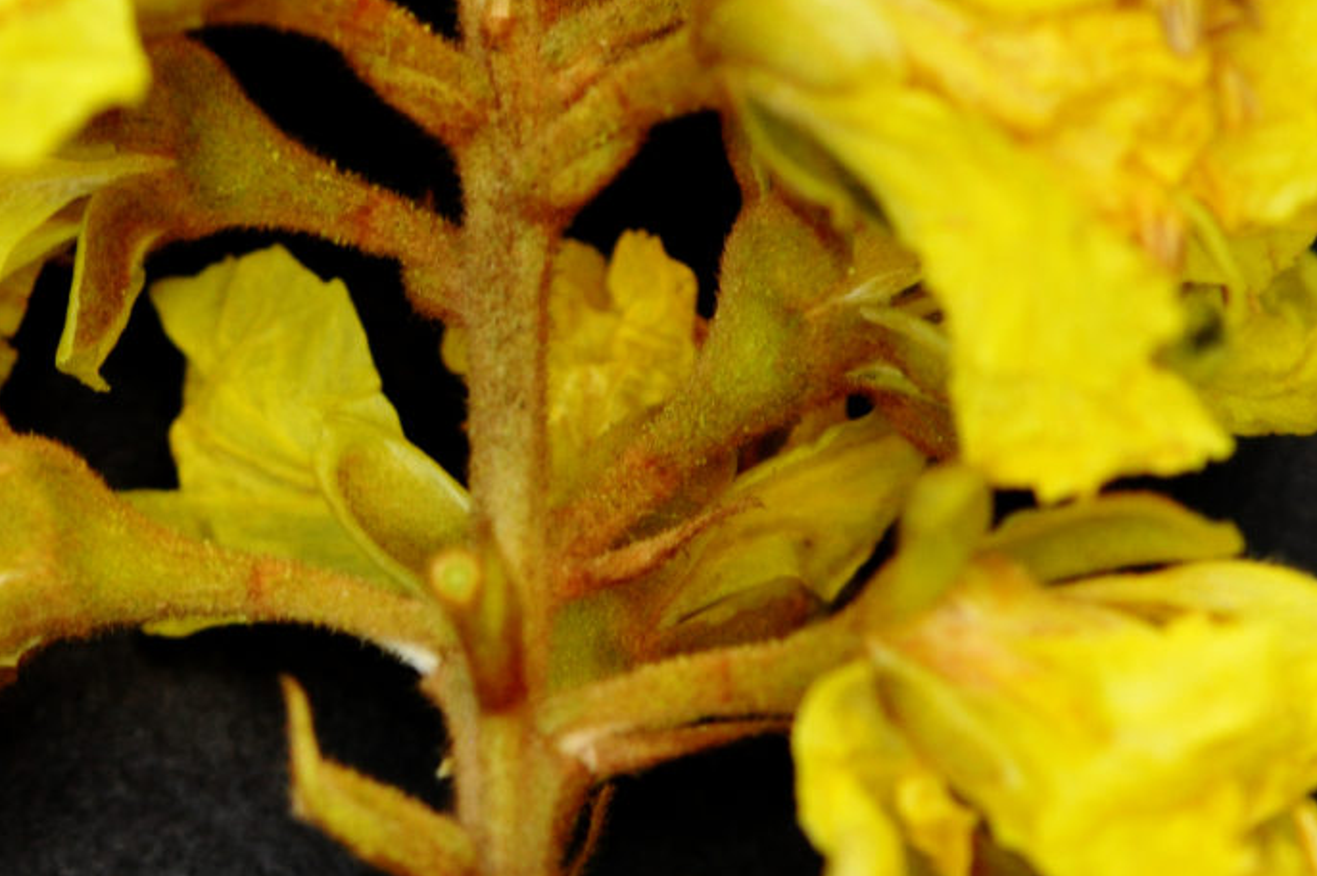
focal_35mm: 248
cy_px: 618
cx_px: 438
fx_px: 9056
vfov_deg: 5.5
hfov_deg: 8.3
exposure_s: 1/200
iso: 800
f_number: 10
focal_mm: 105
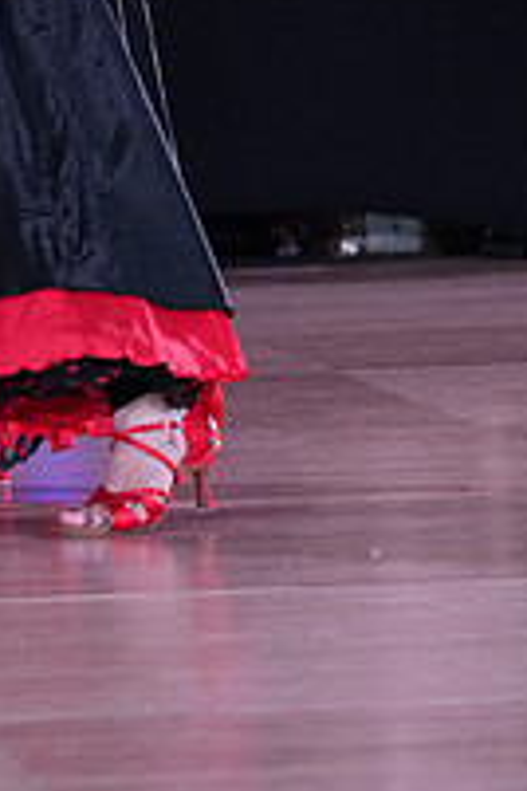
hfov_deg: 4.5
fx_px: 6653
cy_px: -272
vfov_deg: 6.7
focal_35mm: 303
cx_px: 57
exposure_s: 1/250
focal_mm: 105
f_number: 5
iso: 2500
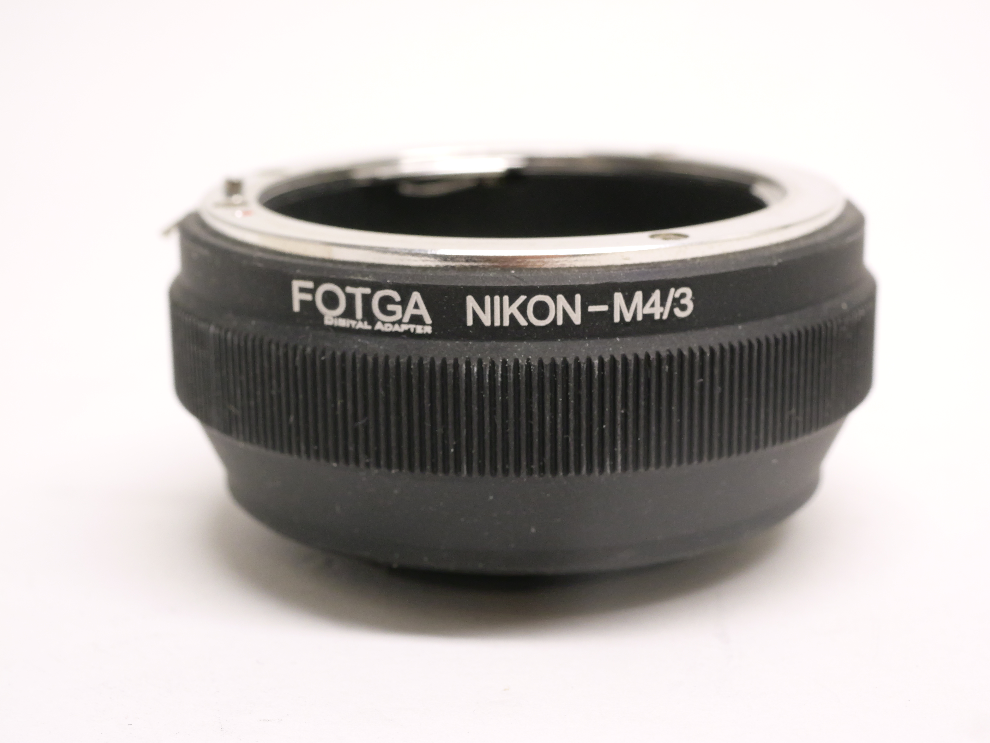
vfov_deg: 24.4
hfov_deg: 32.2
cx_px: 495
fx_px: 1717
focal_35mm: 60
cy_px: 372
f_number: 7.1
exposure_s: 1/60
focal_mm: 30
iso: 2500
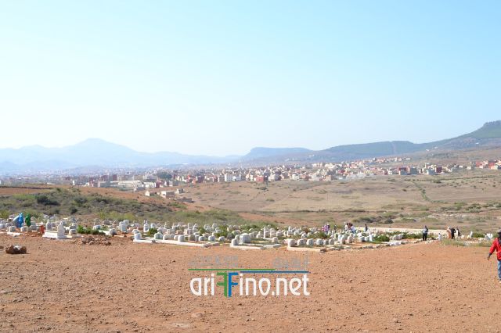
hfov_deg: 49.6
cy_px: 166
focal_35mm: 39
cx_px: 250
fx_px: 542
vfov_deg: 34.2
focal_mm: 26
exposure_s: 1/250
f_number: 8
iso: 100
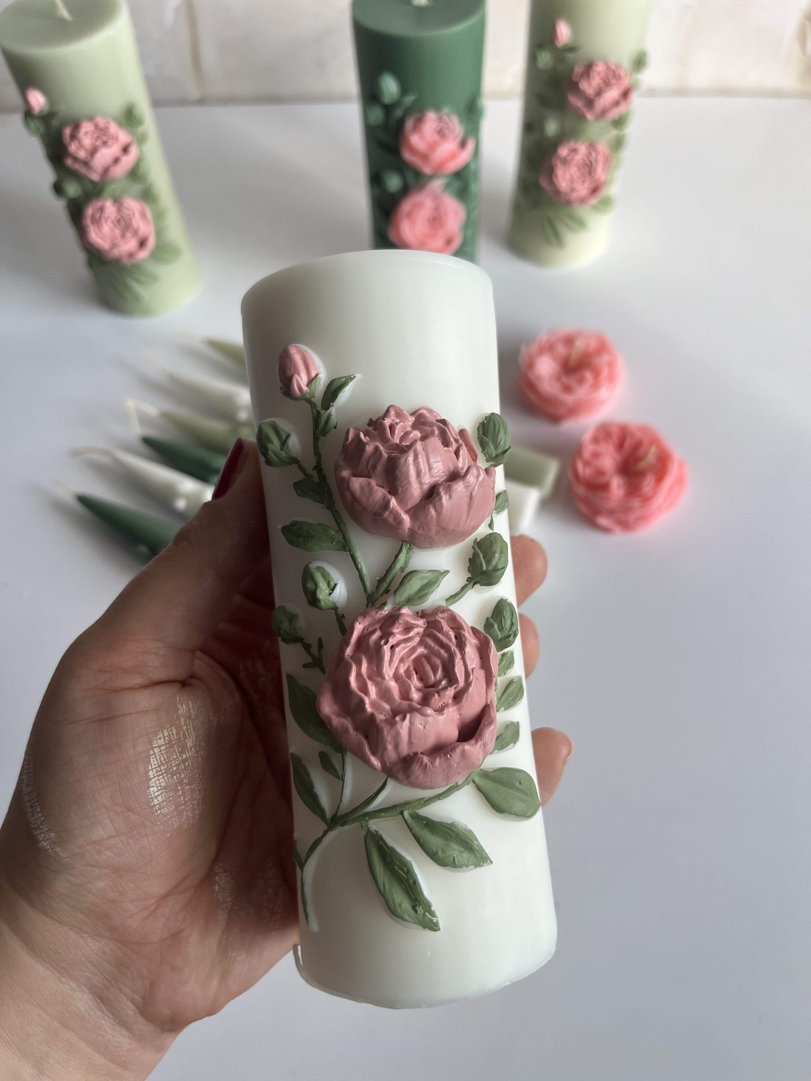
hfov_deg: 53.1
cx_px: 406
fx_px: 812
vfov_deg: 67.3
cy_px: 540
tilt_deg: -56.9
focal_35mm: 26
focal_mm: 5.1
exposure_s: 1/504
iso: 50
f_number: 1.6
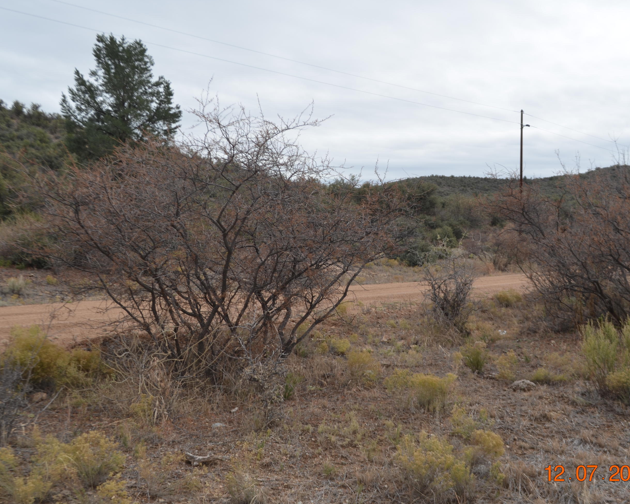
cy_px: 255
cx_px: 338
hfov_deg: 41.1
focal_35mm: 45
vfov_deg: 33.4
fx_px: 839
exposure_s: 1/200
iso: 100
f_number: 6.3
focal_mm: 26
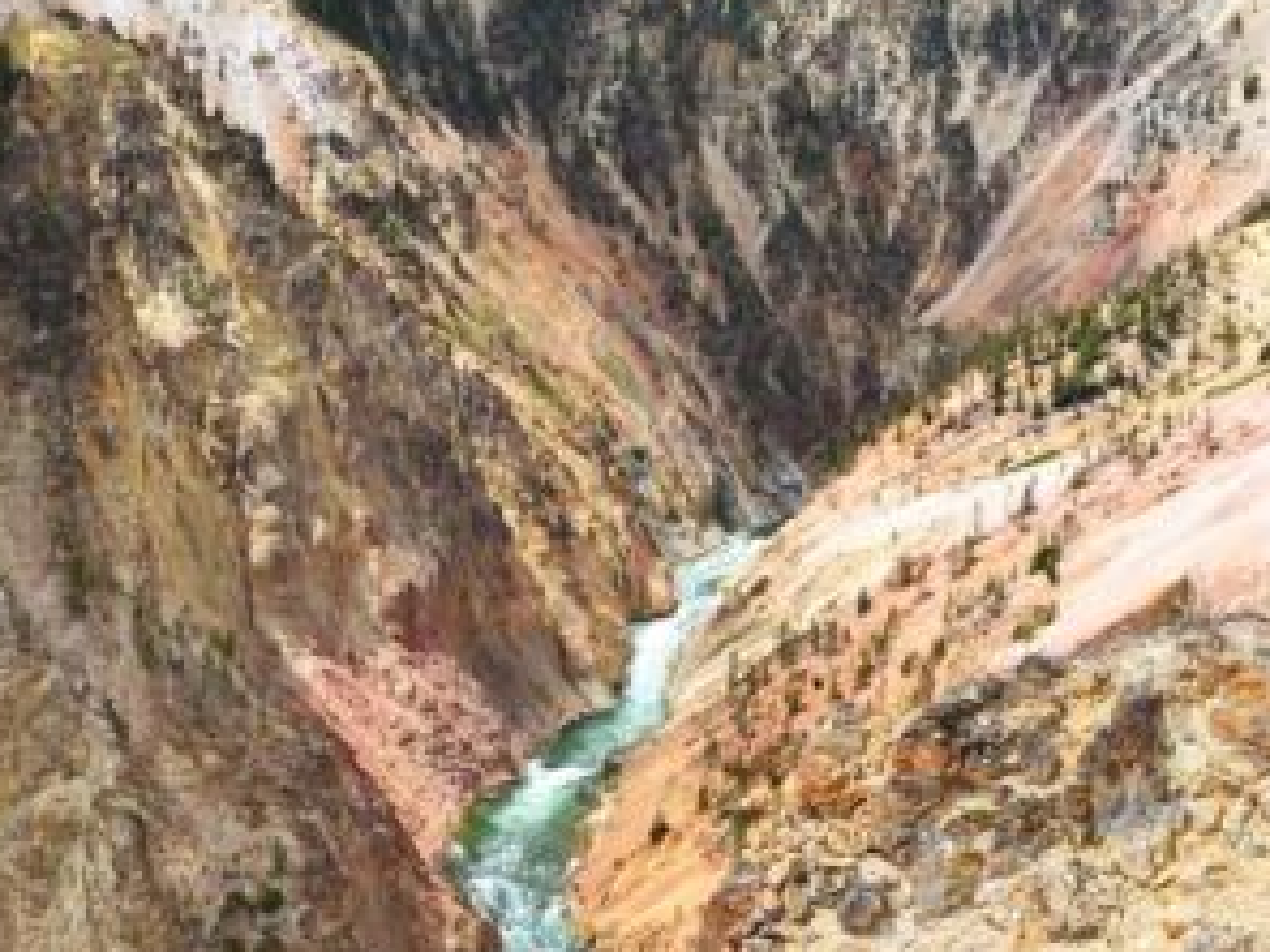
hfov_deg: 34.3
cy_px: 371
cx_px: 734
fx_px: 2055
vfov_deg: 26.0
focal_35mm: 56
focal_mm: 18
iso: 100
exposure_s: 1/125
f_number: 11
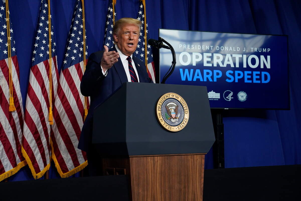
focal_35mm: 59
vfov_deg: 23.0
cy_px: 100
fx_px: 493
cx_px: 150
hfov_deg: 33.9
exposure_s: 1/320
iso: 1250
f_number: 4
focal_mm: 59
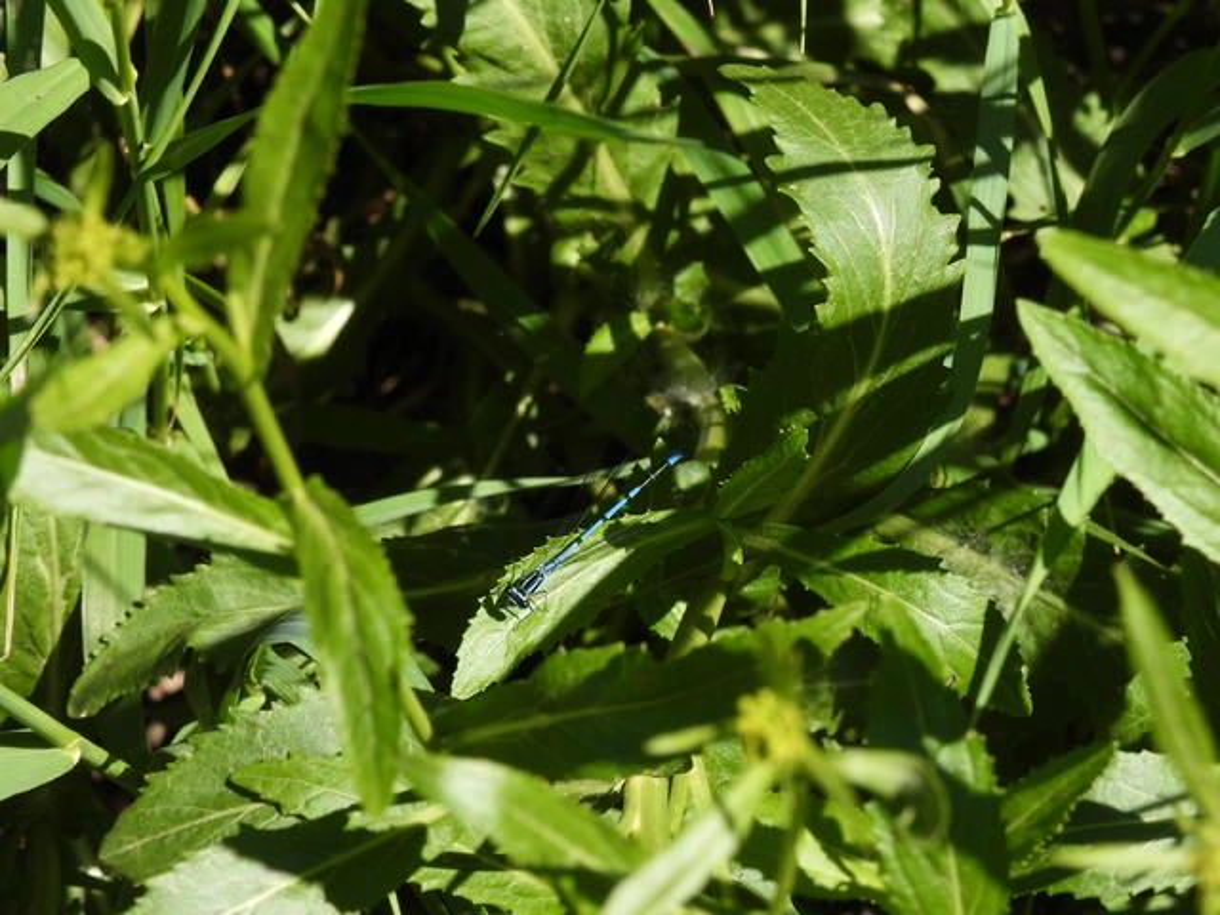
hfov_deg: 9.0
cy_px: 458
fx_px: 7754
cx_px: 610
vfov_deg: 6.8
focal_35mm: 220
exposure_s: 1/250
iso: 100
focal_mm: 39.3
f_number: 6.3
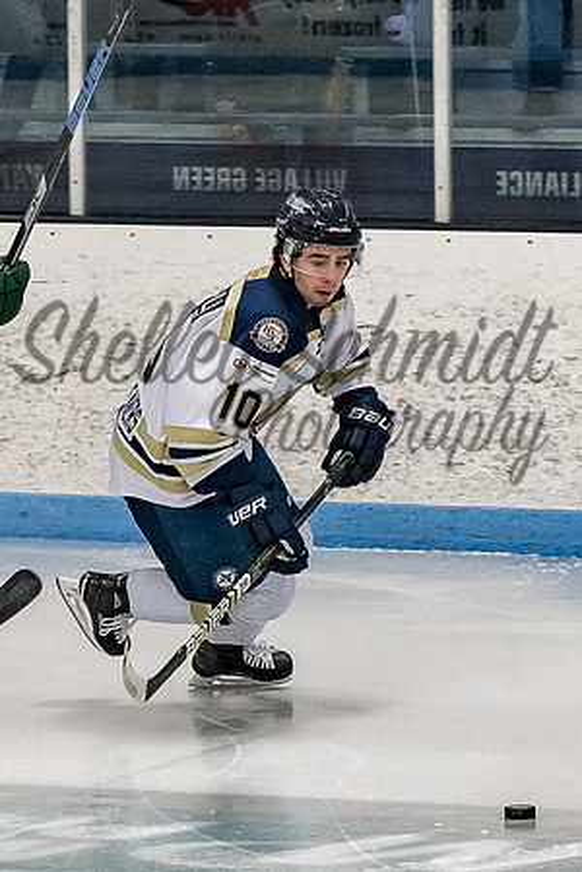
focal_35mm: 385
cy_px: 425
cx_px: 270
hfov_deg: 3.6
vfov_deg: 5.4
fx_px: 9325
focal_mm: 90
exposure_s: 1/800
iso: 2000
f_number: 4
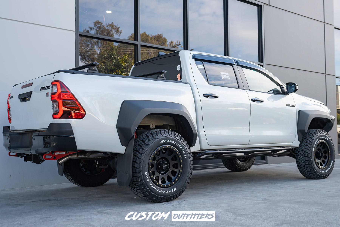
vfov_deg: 37.9
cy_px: 114
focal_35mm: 35
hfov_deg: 54.4
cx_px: 170
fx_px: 331
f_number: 4
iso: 160
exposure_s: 1/160
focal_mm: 35
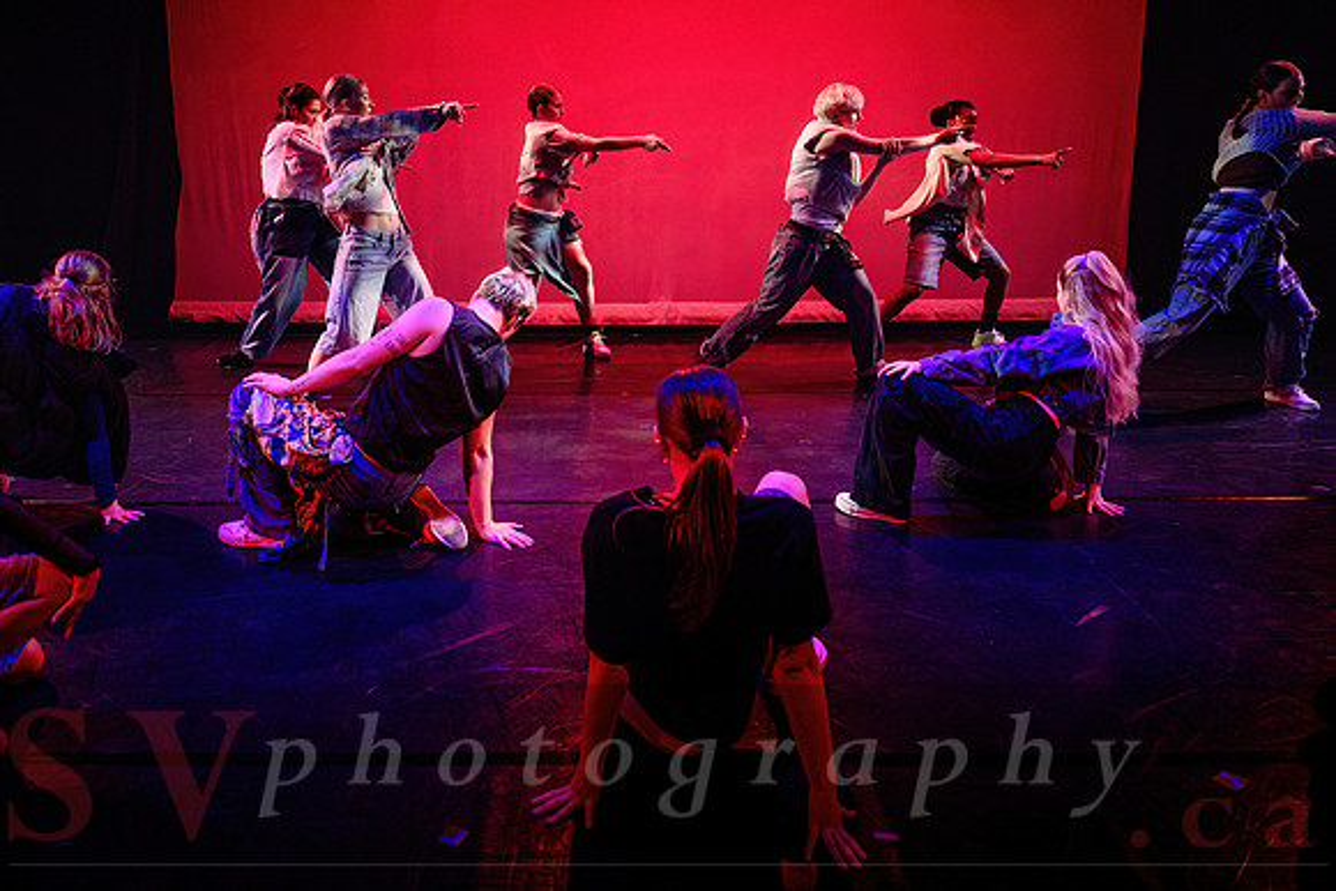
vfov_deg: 45.1
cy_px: 375
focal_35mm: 29
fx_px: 1069
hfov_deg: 63.6
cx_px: 562
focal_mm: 24
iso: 4000
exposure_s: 1/300
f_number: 2.8
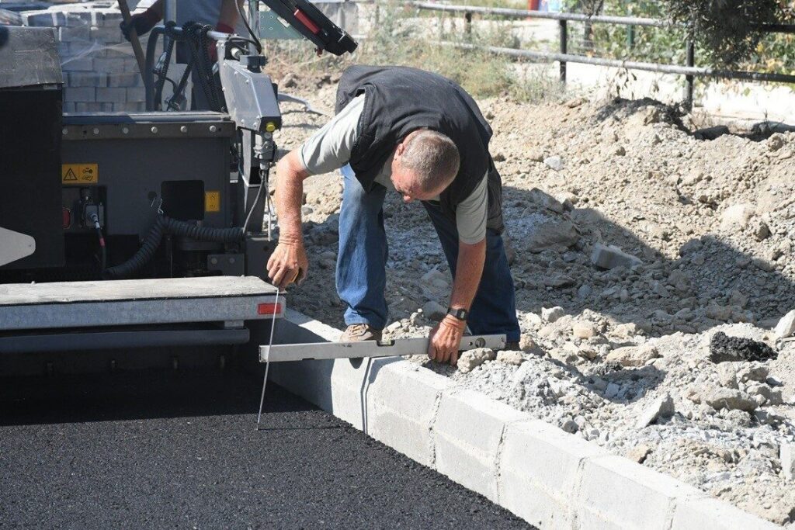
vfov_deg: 12.2
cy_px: 265
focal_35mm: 112
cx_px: 398
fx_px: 2474
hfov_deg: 18.3
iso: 1600
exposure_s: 1/3200
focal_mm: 75
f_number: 8
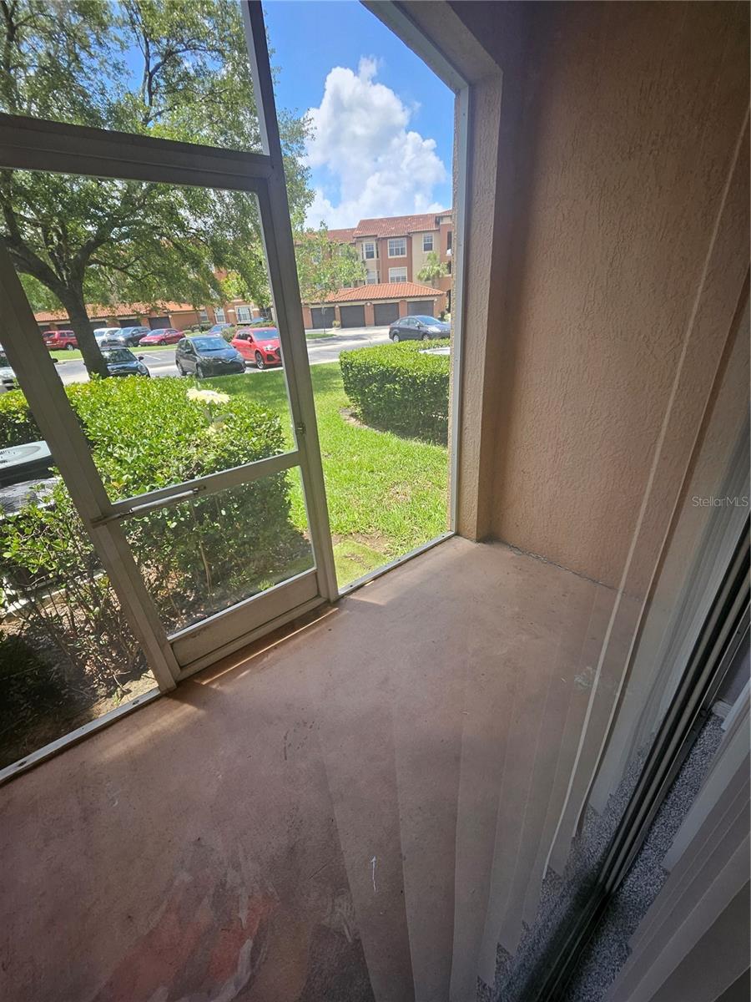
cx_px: 376
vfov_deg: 106.2
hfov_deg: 89.9
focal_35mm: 13
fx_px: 376
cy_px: 501
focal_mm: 1.7
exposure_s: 1/171
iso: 32
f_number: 2.2
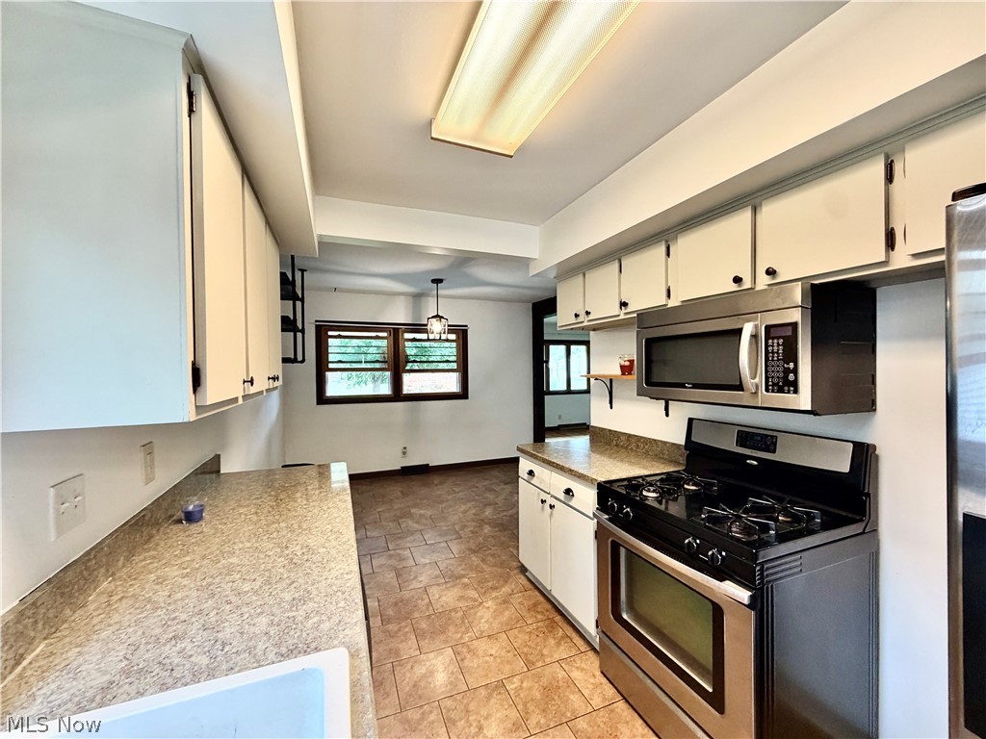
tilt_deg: -0.3
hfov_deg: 102.1
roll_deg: +1.2
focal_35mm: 14
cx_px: 493
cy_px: 370
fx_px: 399
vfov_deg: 85.7
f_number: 2.2
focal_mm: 2.22
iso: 250
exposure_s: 1/120
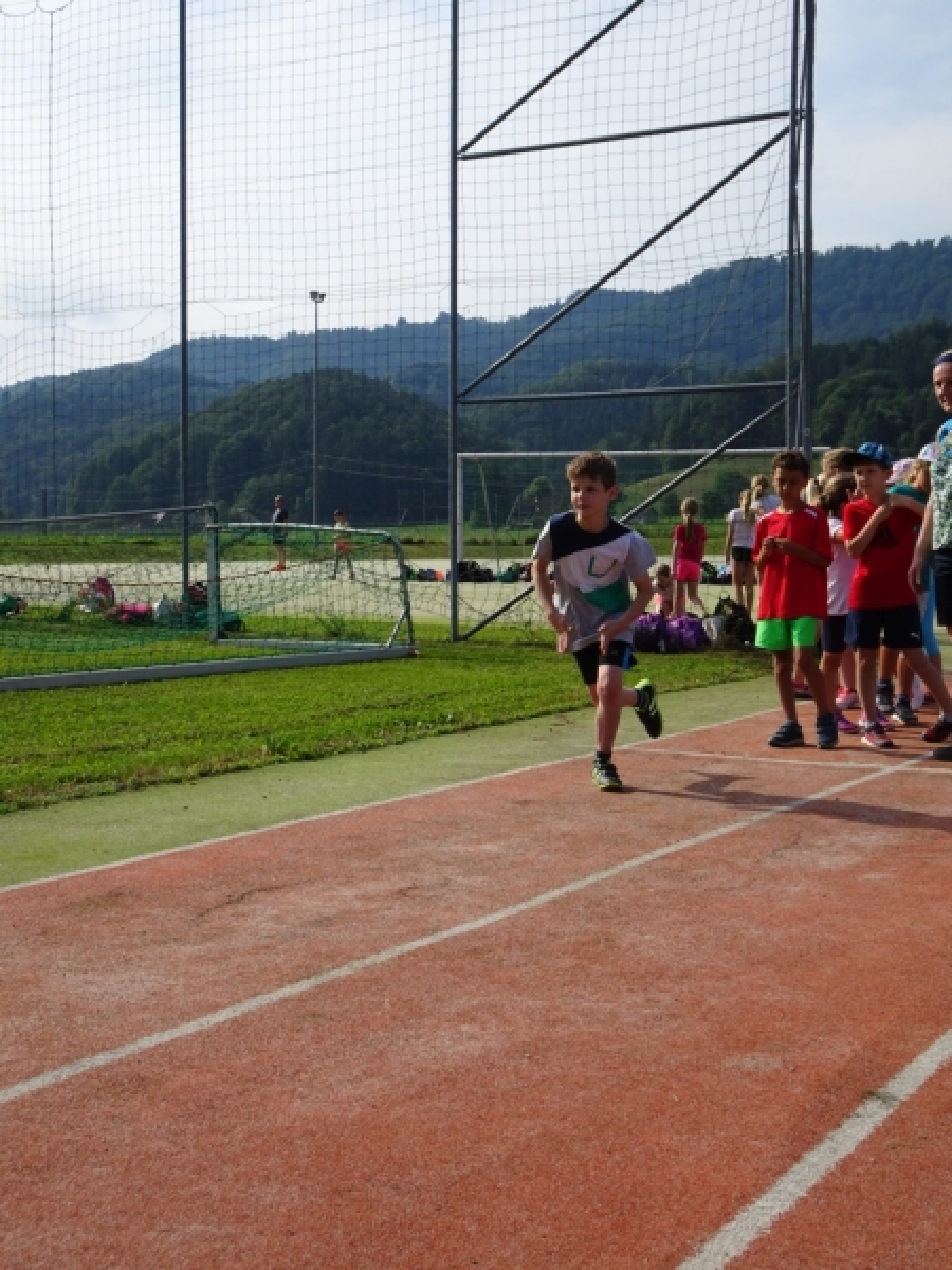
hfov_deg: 31.5
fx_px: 1687
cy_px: 635
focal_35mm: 46
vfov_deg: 41.2
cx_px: 476
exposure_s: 1/640
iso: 80
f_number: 4.5
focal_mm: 7.87
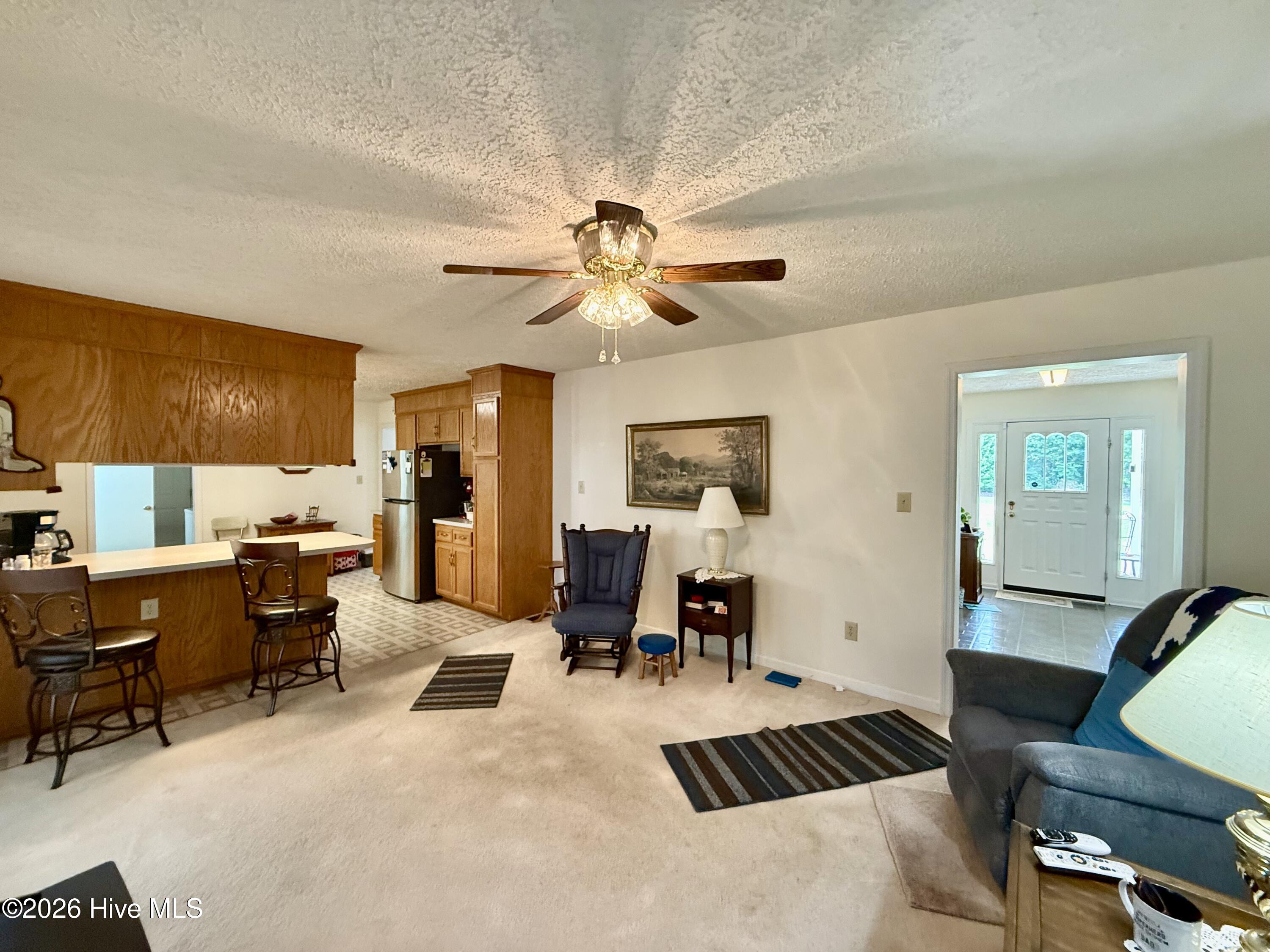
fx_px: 514
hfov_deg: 102.1
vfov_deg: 85.7
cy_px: 476
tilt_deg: +0.8
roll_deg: -0.4
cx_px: 635
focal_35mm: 14
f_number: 2.2
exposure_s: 1/60
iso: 400
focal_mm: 2.22
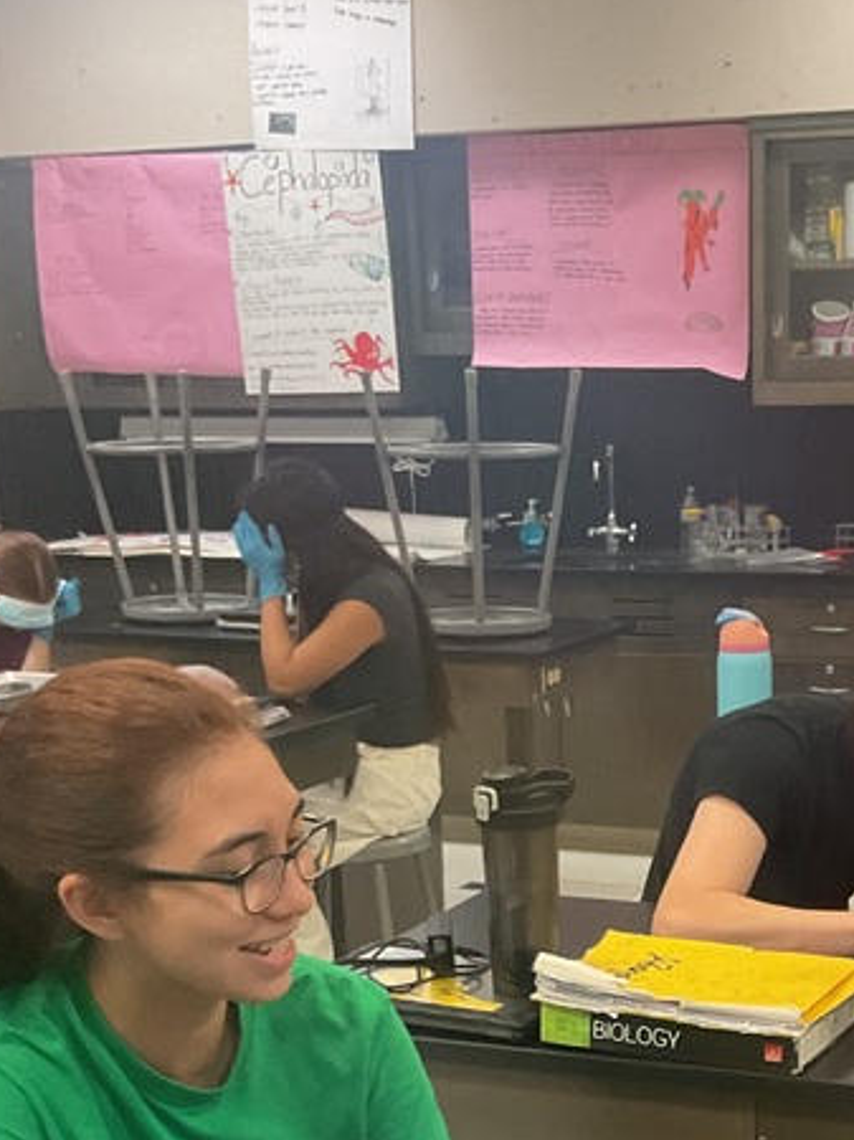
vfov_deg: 27.7
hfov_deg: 22.0
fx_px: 2173
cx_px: 654
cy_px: 1143
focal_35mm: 66
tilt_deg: -20.8
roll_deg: -0.7
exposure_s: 1/60
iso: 100
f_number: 1.8
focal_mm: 3
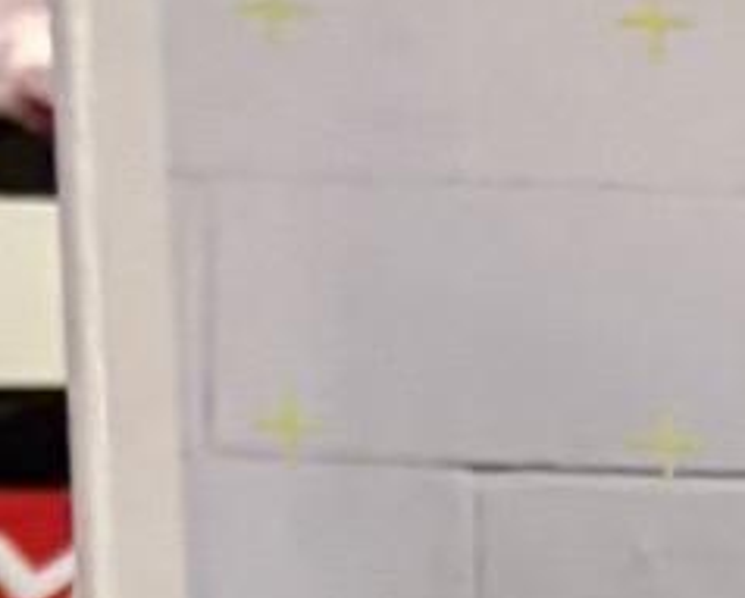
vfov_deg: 6.1
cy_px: 2273
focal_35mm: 218
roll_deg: -4.9
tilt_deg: -13.1
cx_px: 2125
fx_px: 4813
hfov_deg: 7.8
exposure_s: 1/50
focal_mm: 5.96
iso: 200
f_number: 1.6
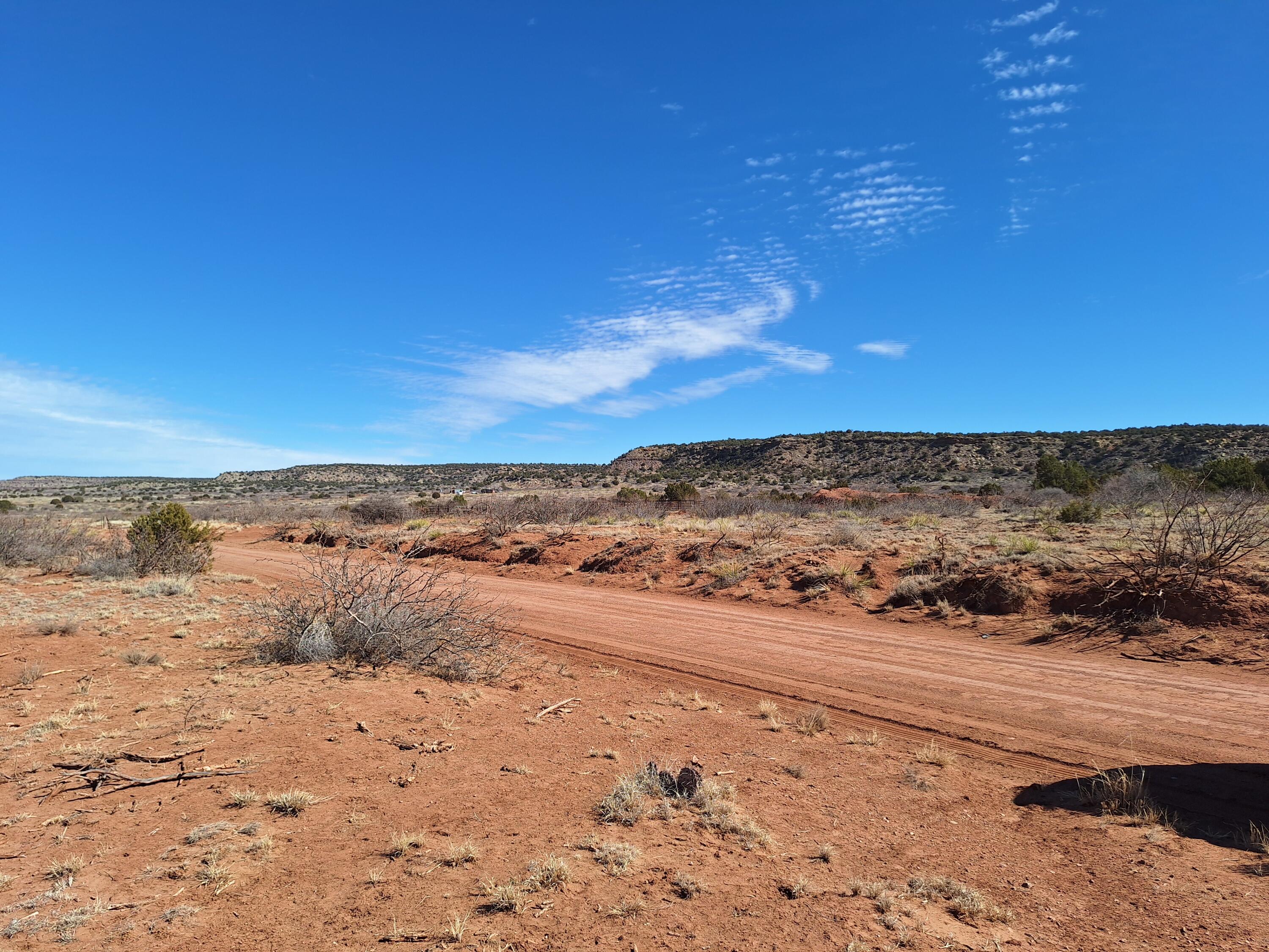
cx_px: 634
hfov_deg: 73.9
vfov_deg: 58.9
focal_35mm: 23
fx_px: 843
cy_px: 476
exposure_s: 1/2551
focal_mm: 5.54
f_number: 1.8
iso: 40
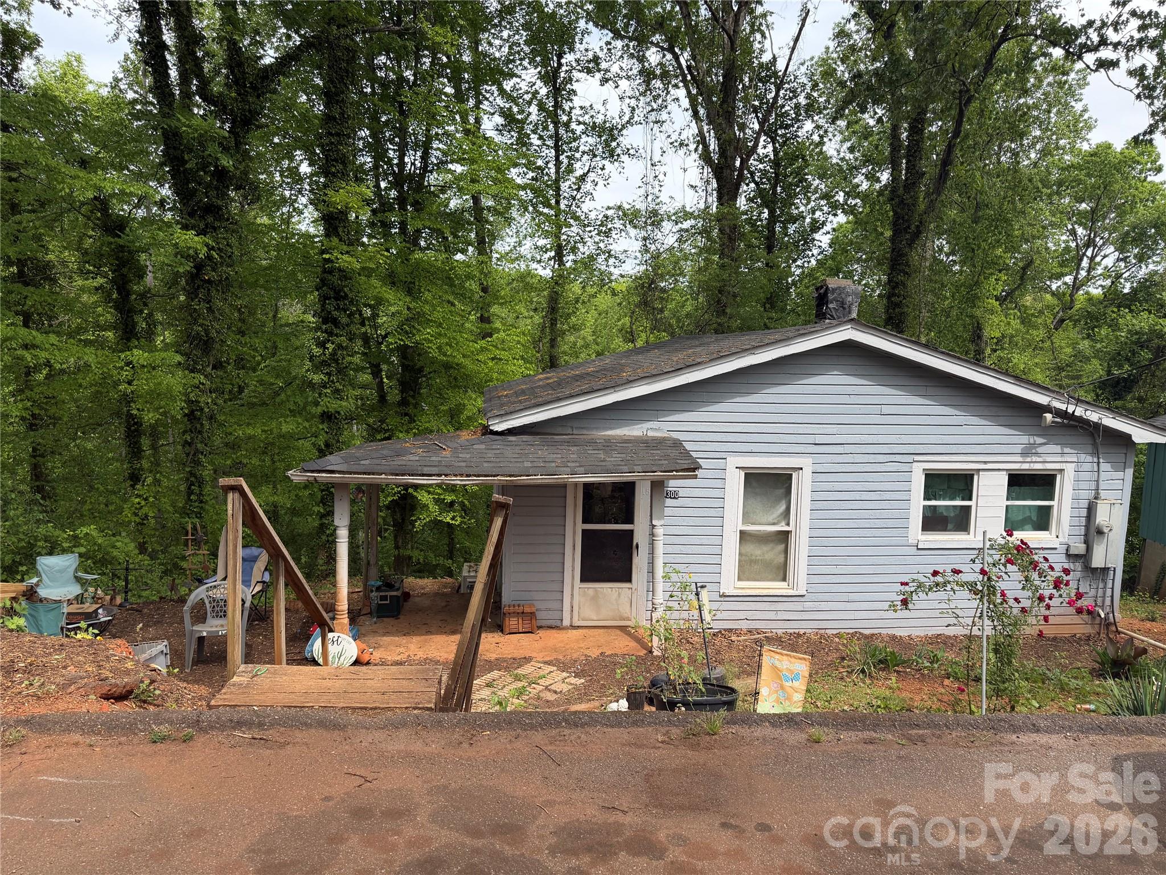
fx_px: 808
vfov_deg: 56.8
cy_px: 438
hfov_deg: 71.6
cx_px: 583
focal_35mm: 24
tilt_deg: -6.2
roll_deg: -1.3
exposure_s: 1/2525
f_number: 1.78
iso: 100
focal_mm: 6.76
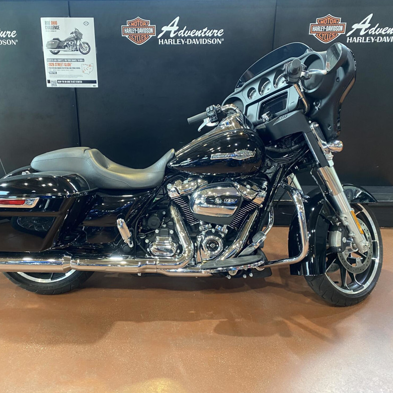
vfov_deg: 52.5
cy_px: 195
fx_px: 398
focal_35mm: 31
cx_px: 172
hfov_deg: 52.4
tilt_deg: -20.7
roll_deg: +0.7
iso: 320
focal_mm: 4.25
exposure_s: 1/60
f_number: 1.8
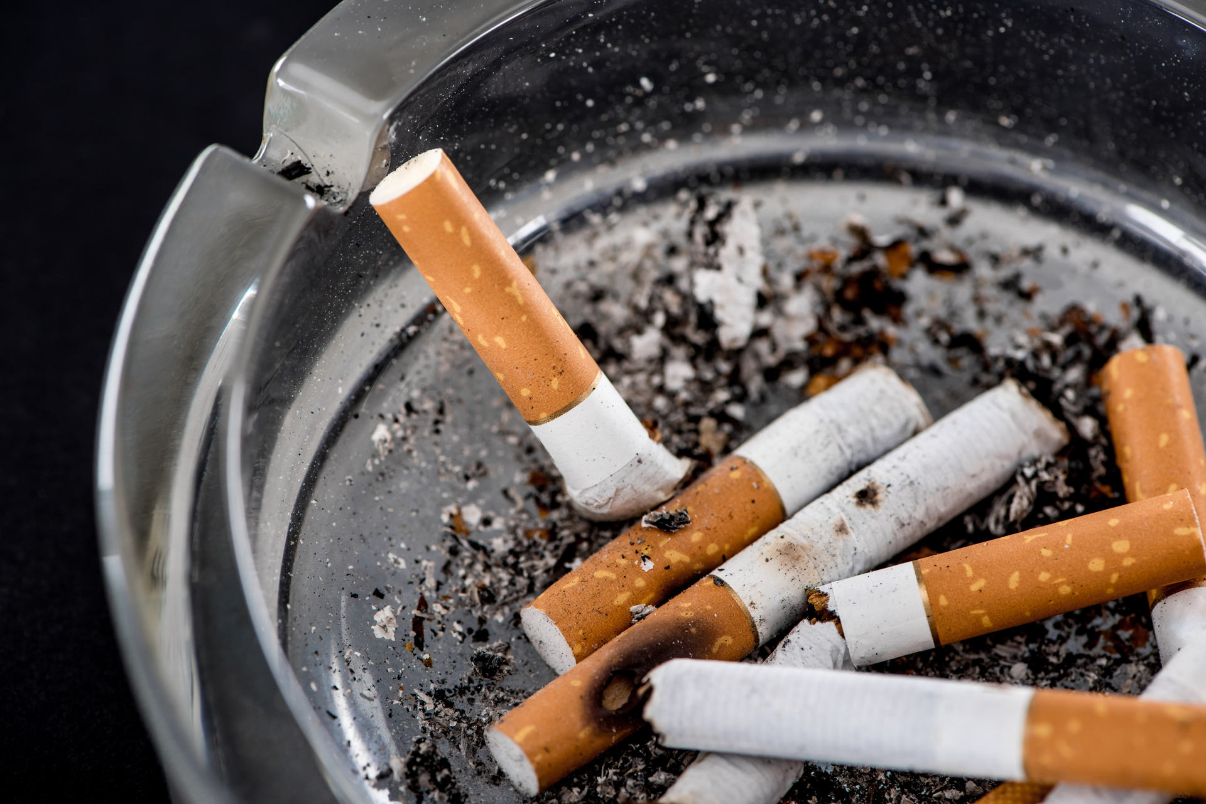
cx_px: 603
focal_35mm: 105
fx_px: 3518
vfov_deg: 13.0
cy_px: 402
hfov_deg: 19.5
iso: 200
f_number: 9
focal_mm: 105
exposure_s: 1/160
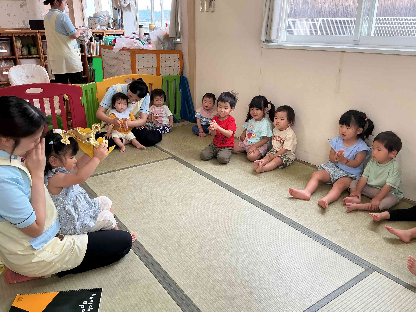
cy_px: 156
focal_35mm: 29
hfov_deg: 61.7
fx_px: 349
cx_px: 208
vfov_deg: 48.2
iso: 40
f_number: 1.8
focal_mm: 3
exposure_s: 1/120
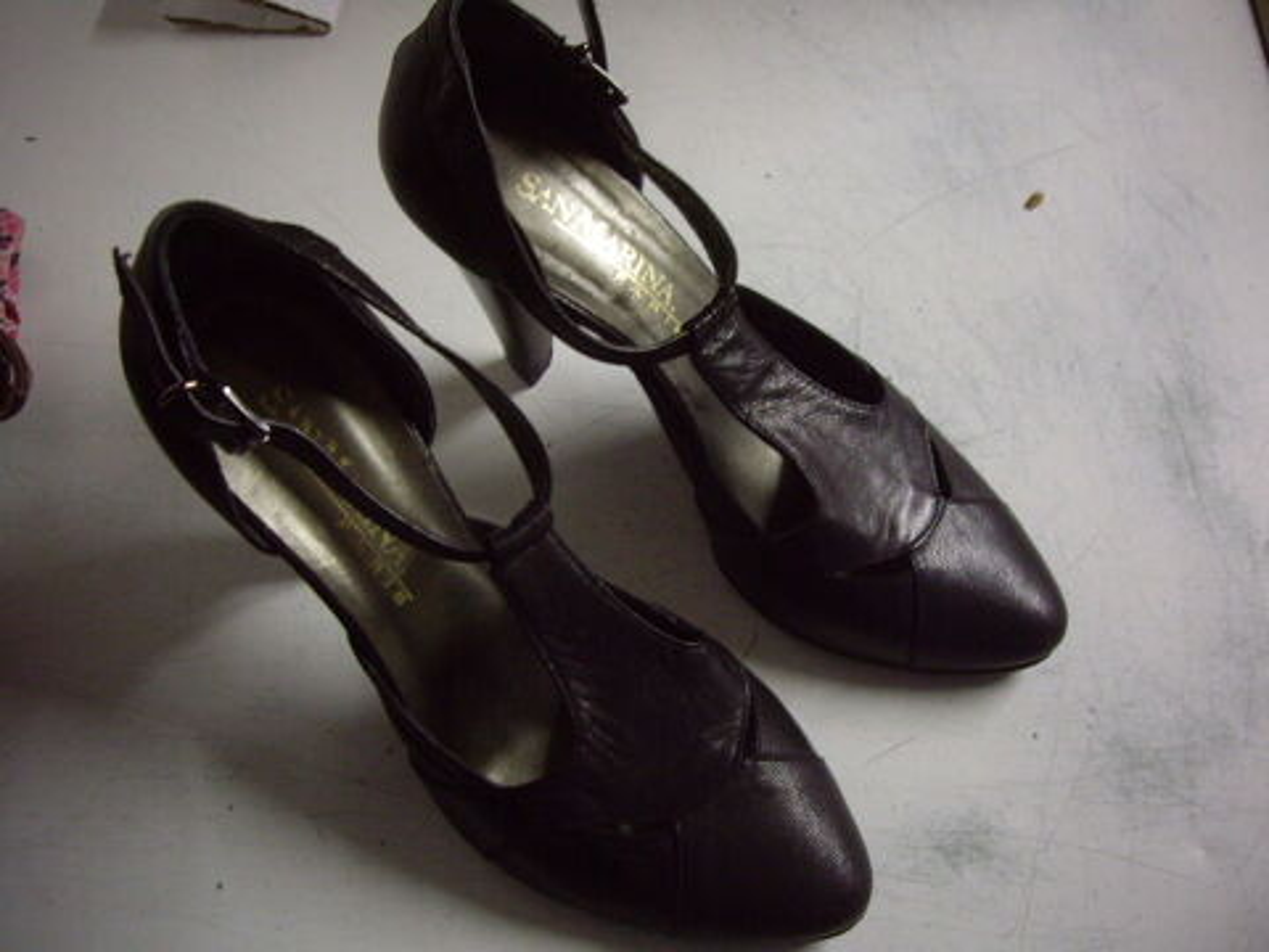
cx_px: 634
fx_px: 1393
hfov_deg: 49.0
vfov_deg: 37.7
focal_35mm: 38
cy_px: 476
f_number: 2.7
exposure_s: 1/10
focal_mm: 6.2
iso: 200
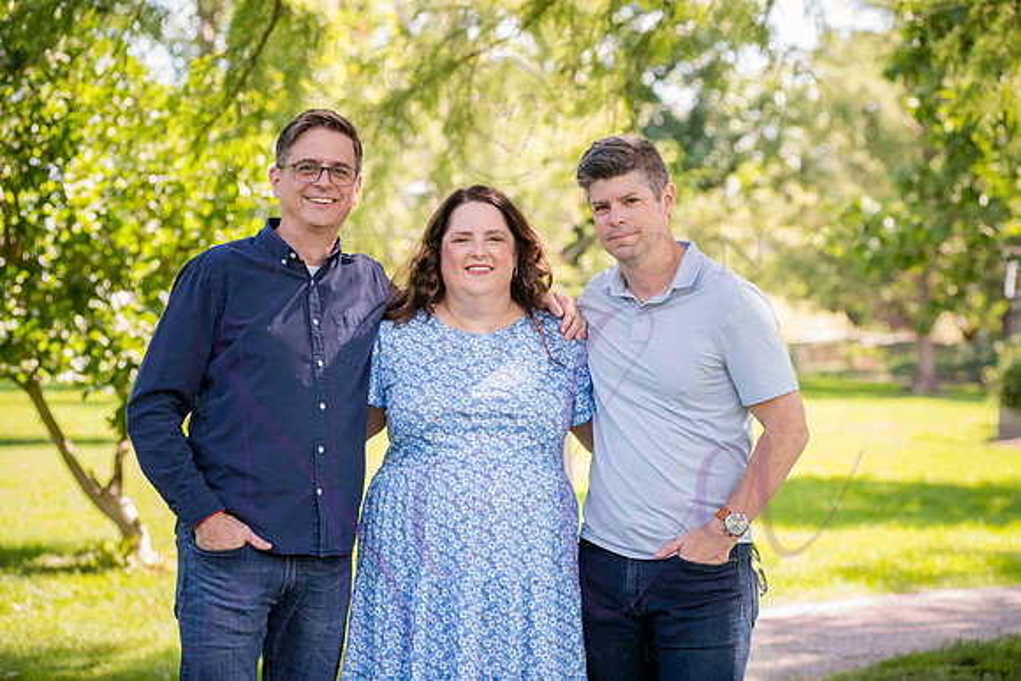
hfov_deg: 22.1
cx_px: 510
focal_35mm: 92
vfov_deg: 14.9
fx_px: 2610
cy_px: 340
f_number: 4
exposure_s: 1/320
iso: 400
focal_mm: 92
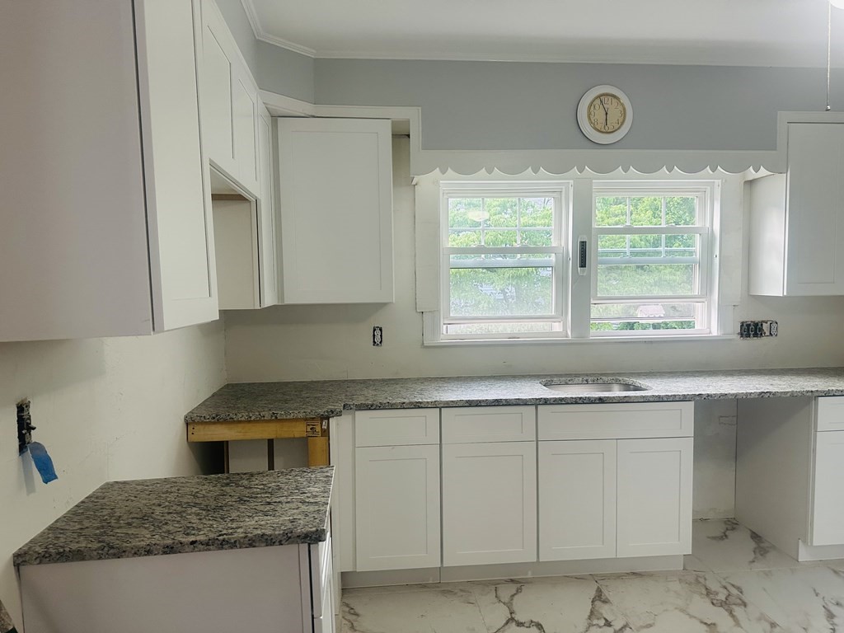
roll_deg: +0.4
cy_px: 316
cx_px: 422
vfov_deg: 56.8
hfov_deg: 71.6
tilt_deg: -3.4
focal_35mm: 24
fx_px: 585
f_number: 1.78
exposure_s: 1/84
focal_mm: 6.86
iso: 250
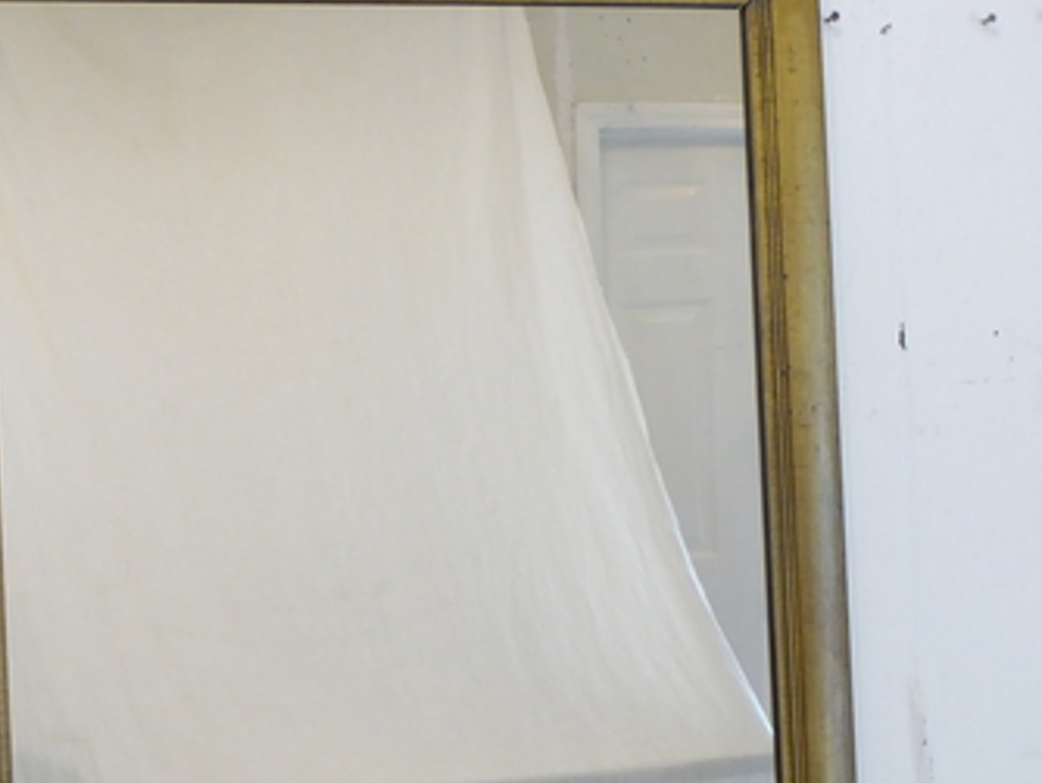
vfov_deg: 24.0
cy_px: 443
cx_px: 318
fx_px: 1838
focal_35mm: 61
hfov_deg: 31.3
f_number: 3.6
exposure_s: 1/40
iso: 400
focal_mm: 5.8
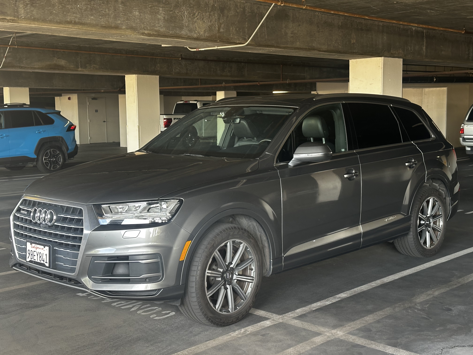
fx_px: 656
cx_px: 236
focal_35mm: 48
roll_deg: +0.6
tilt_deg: -6.2
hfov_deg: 39.7
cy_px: 178
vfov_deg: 30.3
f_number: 1.78
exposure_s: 1/60
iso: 160
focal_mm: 6.86
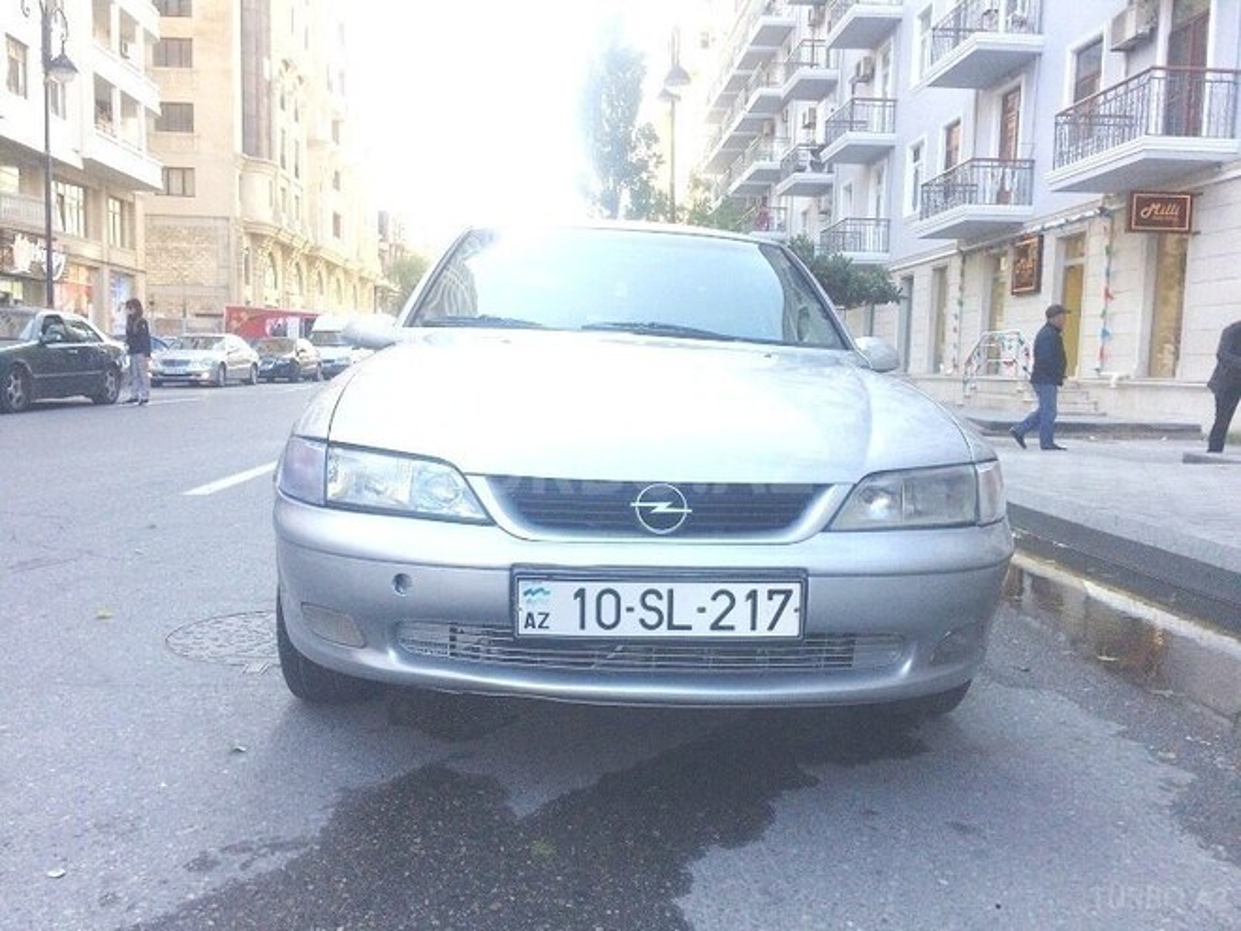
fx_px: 1040
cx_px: 620
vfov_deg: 48.2
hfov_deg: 61.7
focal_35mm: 29
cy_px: 466
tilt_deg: -6.6
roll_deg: -0.8
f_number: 2.2
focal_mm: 4.15
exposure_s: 1/672
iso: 32
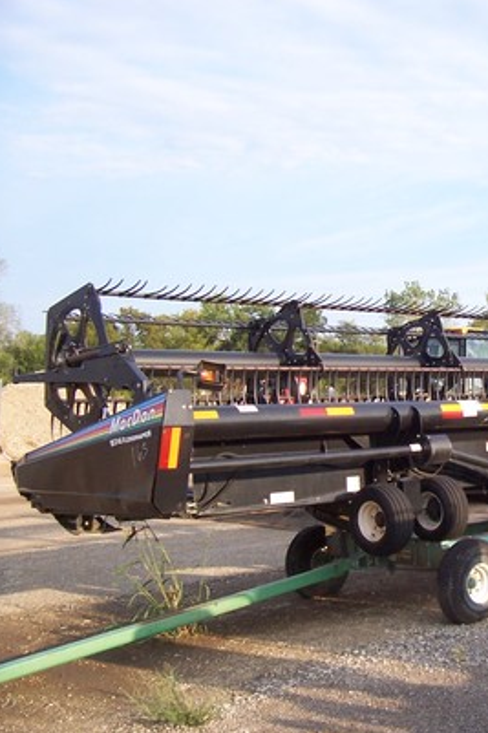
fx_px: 977
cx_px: 486
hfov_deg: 26.6
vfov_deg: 41.1
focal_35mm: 48
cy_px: 367
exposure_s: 1/350
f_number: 2.7
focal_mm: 5.6
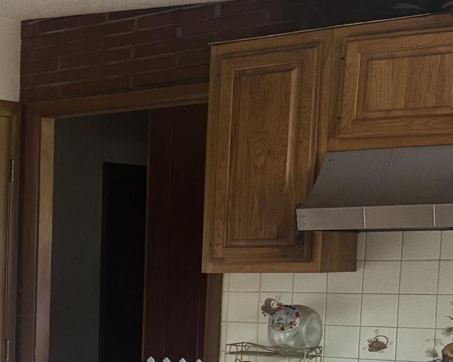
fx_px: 1166
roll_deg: -0.2
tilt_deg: -5.8
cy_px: 391
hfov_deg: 18.2
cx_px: -323
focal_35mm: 87
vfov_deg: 17.1
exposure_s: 1/60
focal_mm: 5.96
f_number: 1.6
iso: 250
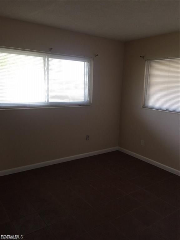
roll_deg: -2.5
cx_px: 90
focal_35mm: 29
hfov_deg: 48.2
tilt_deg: -8.6
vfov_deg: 61.7
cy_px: 120
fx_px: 201
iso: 40
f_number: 2.2
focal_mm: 4.15
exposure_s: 1/30
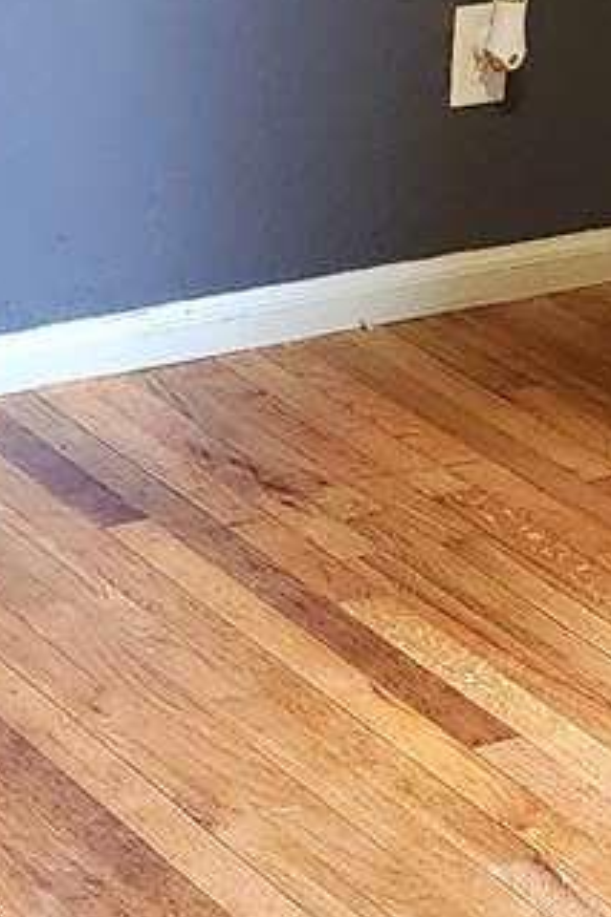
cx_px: 6
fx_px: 3899
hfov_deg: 8.9
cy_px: -203
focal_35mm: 153
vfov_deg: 13.1
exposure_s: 1/120
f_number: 1.8
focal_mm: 6.4
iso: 800
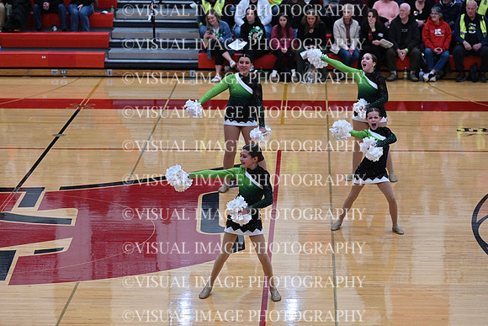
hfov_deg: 16.4
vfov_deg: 11.0
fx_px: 1695
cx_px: 244
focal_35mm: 125
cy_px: 163
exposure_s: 1/400
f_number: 4
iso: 4000
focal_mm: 125
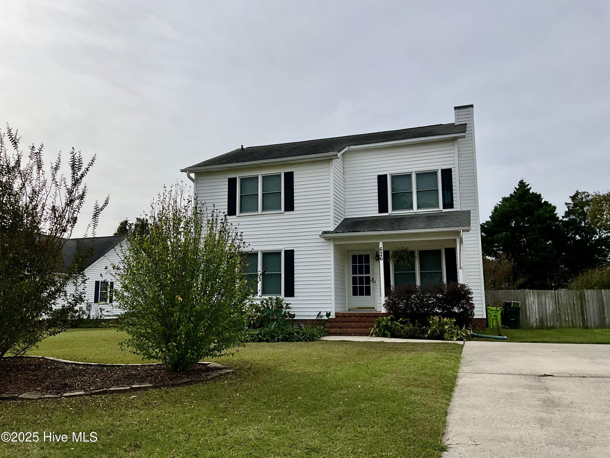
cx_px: 305
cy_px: 229
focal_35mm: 29
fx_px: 511
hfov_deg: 61.7
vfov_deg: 48.2
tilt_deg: +8.1
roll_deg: +0.5
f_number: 1.8
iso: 25
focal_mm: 3
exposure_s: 1/4785
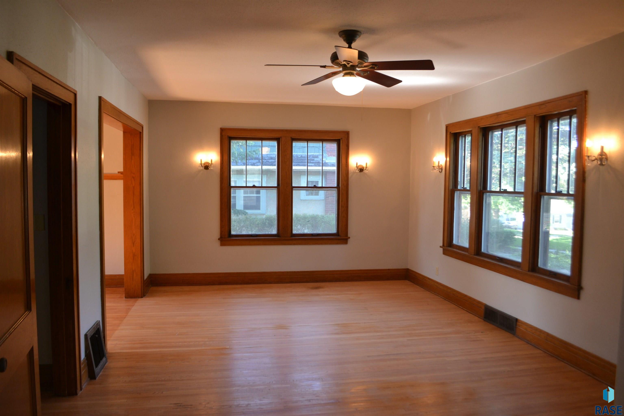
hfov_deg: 67.4
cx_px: 312
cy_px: 208
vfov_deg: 47.9
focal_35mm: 27
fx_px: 468
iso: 400
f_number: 3.5
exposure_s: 1/50
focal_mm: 18
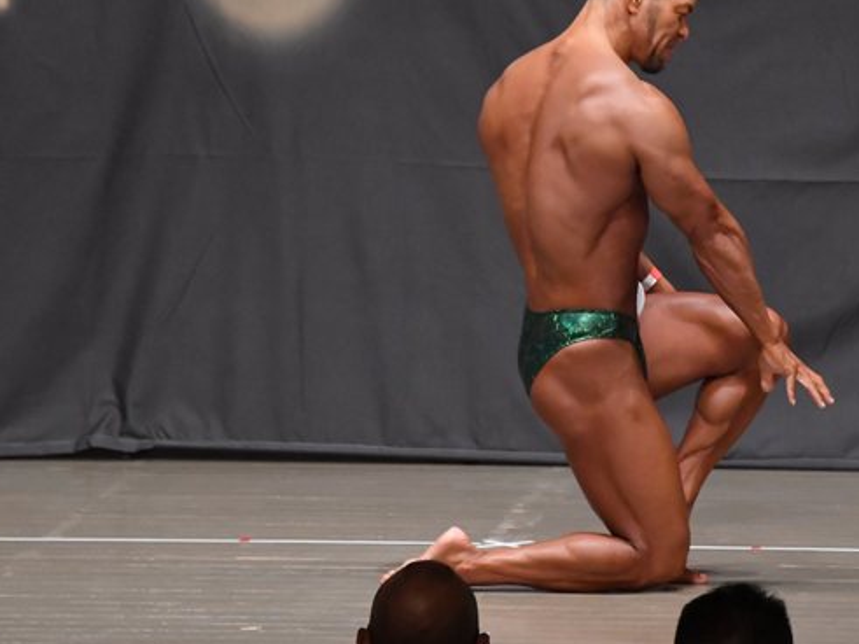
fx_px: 9601
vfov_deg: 3.8
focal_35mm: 387
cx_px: 622
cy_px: 242
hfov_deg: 5.1
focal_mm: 170
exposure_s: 1/400
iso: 6400
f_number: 5.6
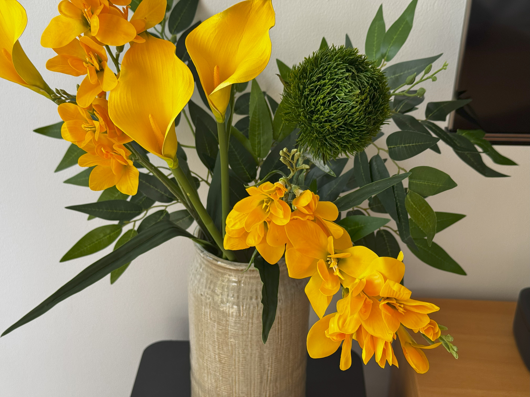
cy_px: 198
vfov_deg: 30.3
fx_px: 735
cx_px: 265
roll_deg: +0.2
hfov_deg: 39.7
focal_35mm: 48
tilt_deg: -29.7
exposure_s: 1/94
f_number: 1.78
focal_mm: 6.76
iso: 100
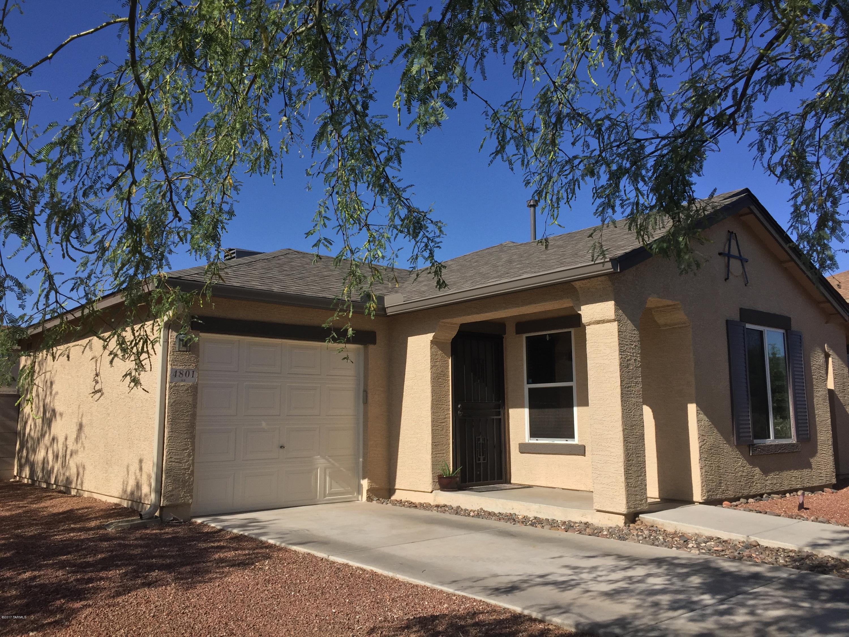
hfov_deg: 61.7
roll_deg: +0.0
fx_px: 711
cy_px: 318
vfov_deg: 48.2
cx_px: 424
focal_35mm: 29
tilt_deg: +7.7
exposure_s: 1/2825
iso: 32
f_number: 2.2
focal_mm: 4.15
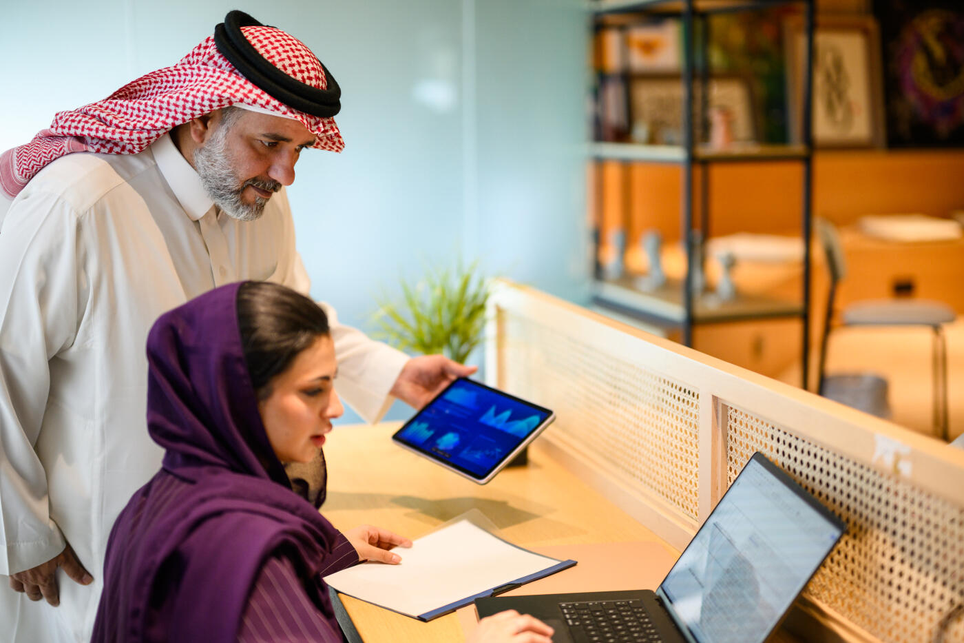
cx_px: 482
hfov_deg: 39.6
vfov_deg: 27.0
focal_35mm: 50
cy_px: 322
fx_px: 1339
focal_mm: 50
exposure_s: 1/1000
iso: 800
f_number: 1.2
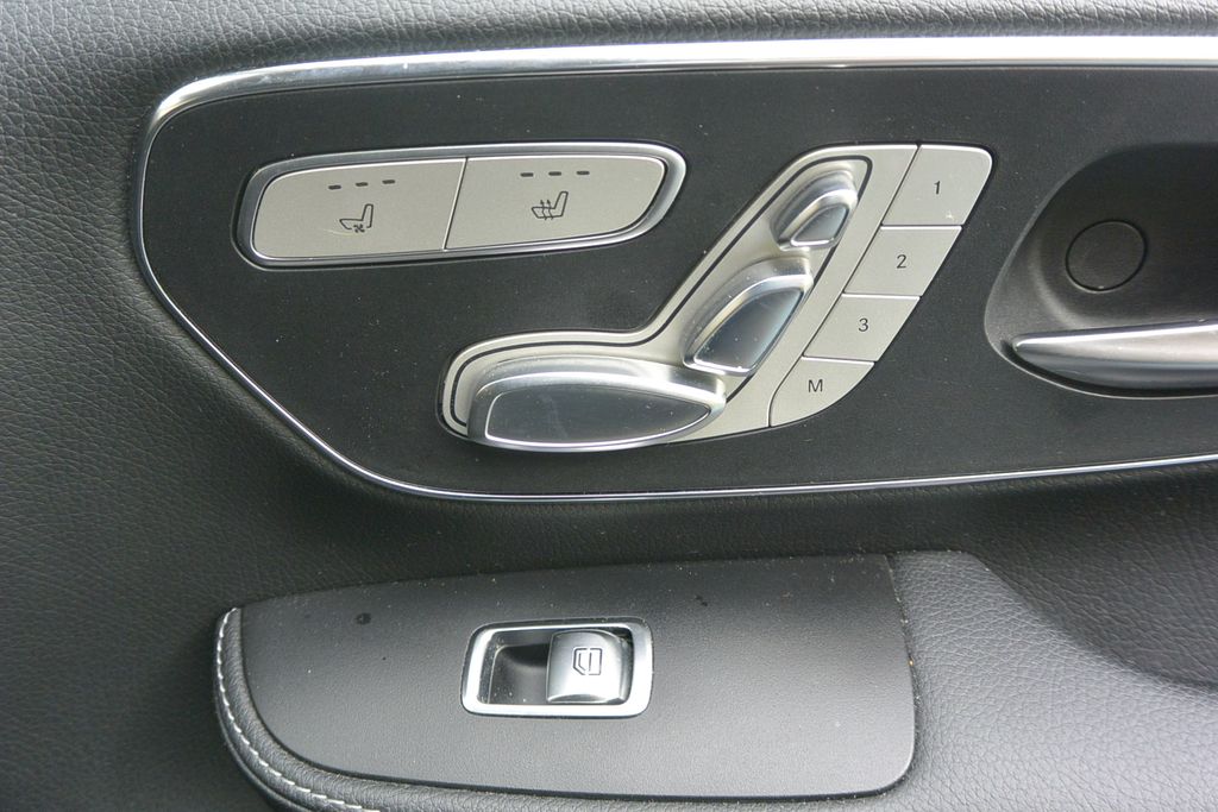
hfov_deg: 63.7
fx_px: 981
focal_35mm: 29
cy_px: 406
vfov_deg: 45.0
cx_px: 609
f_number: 3.5
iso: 320
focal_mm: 11
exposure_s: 1/125
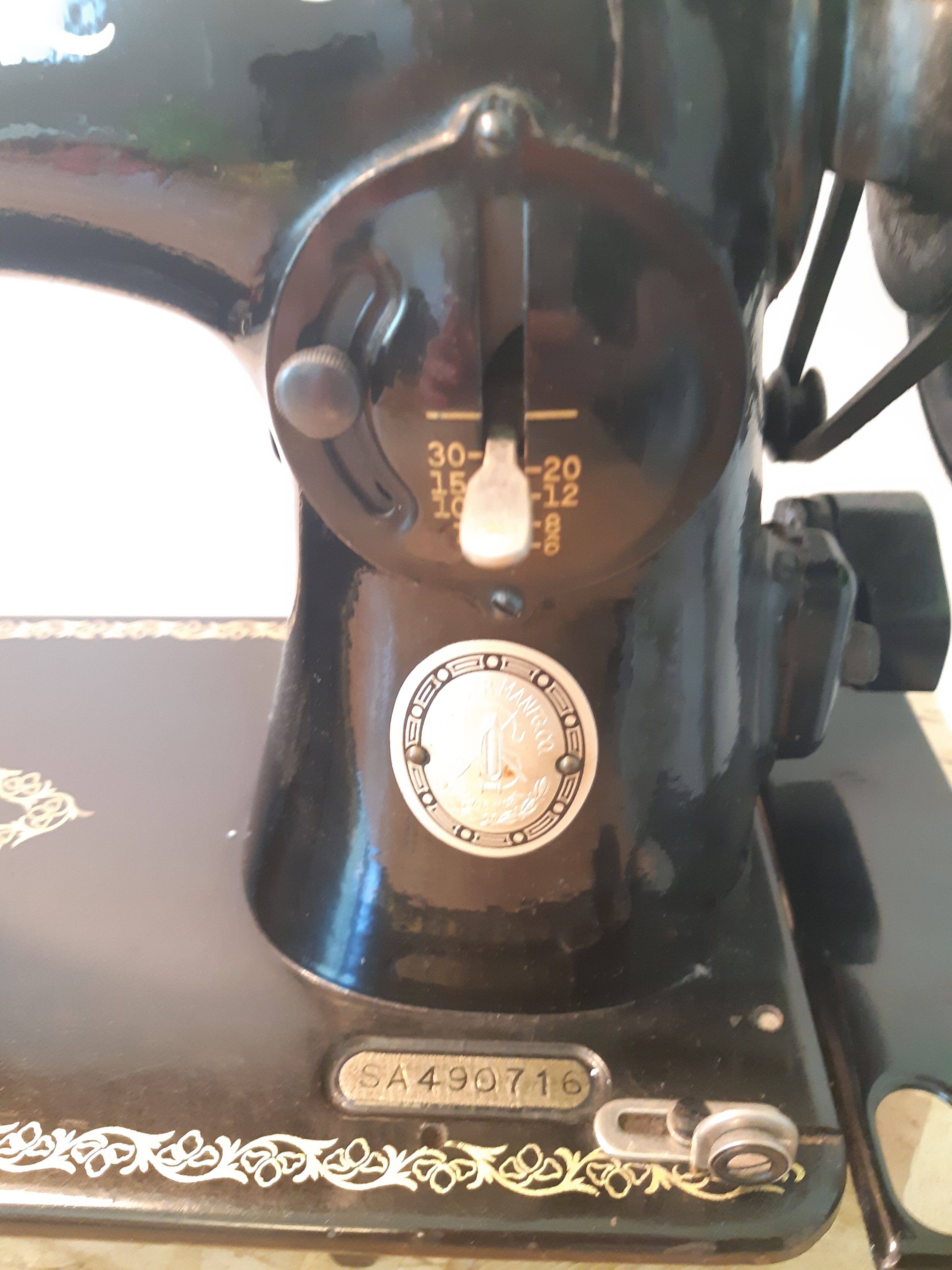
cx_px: 476
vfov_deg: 67.3
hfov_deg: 53.1
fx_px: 953
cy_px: 635
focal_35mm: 26
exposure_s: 1/25
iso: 400
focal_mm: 3.93
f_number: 1.7
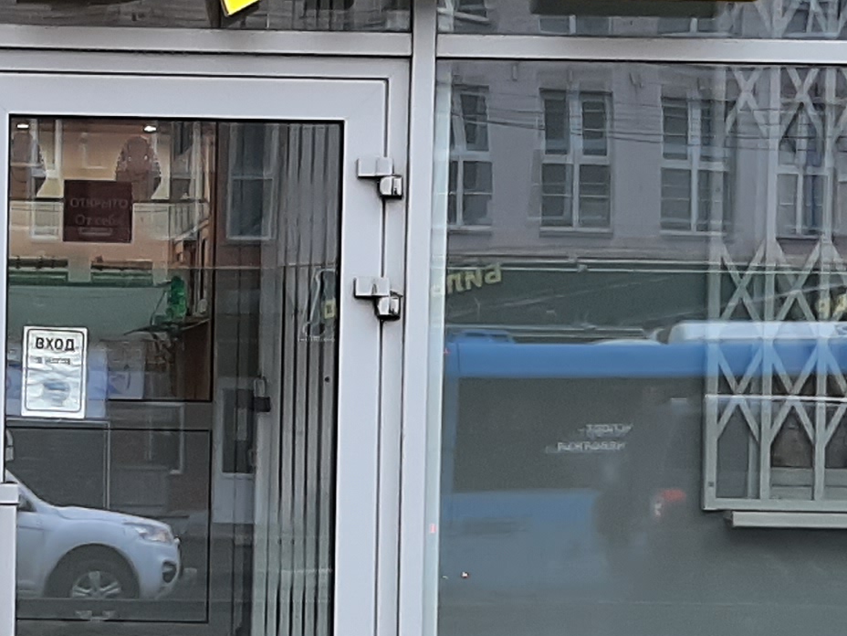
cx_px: -29
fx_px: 2765
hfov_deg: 17.0
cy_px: 481
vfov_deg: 13.1
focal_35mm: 113
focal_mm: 3.93
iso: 40
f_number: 1.7
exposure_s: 1/100
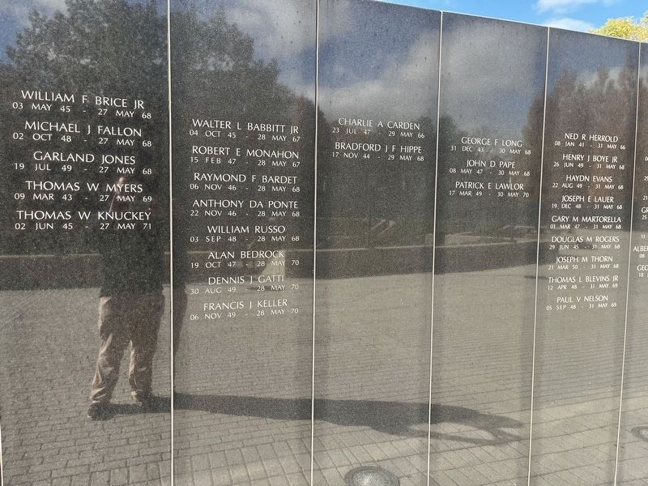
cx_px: 324
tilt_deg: -3.2
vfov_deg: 53.1
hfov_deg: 67.3
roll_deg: -0.3
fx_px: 487
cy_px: 243
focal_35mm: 26
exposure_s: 1/631
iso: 50
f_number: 1.6
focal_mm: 5.1
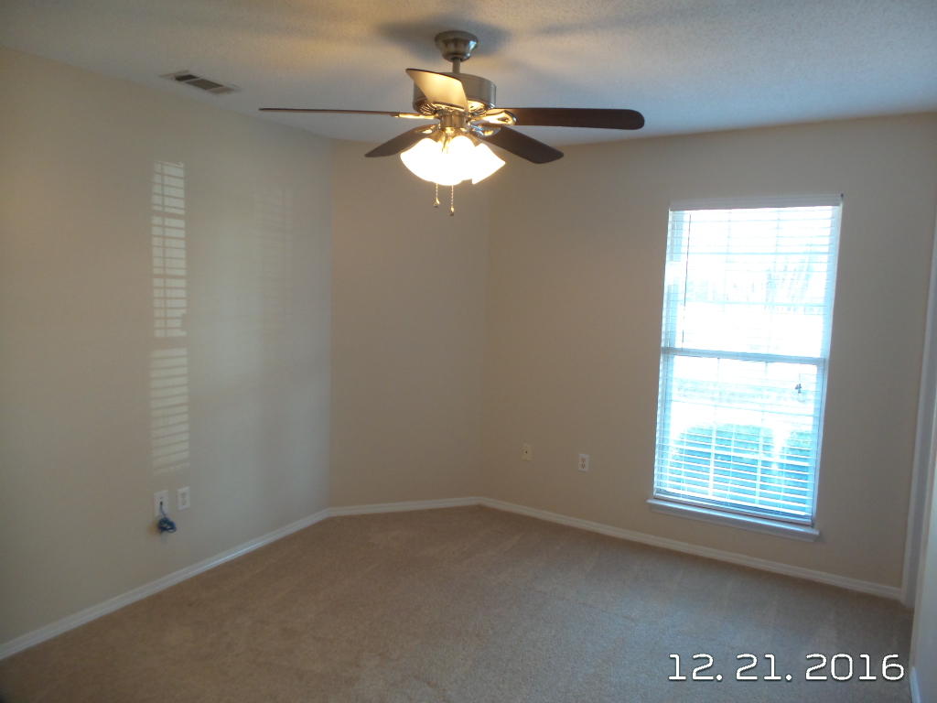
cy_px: 352
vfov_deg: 58.9
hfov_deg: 73.9
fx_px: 623
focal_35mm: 23
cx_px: 468
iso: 250
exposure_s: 1/30
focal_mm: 4.1
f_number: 2.8
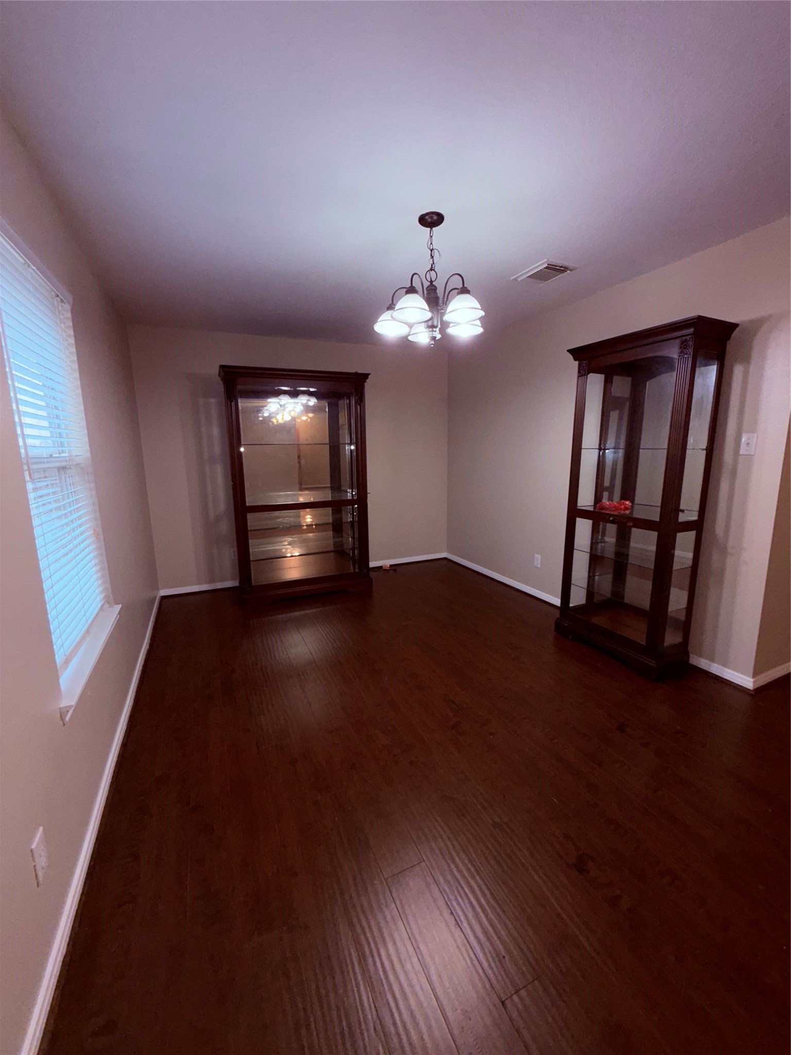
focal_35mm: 14
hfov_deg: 85.7
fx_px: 427
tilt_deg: -10.6
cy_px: 528
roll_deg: +0.7
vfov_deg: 102.1
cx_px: 396
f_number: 2.2
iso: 64
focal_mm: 2.22
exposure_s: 1/60
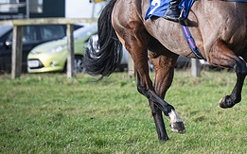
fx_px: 2793
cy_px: 23
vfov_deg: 3.2
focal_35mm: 415
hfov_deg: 5.0
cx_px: 296
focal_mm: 105
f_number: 2.8
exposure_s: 1/1000
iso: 125
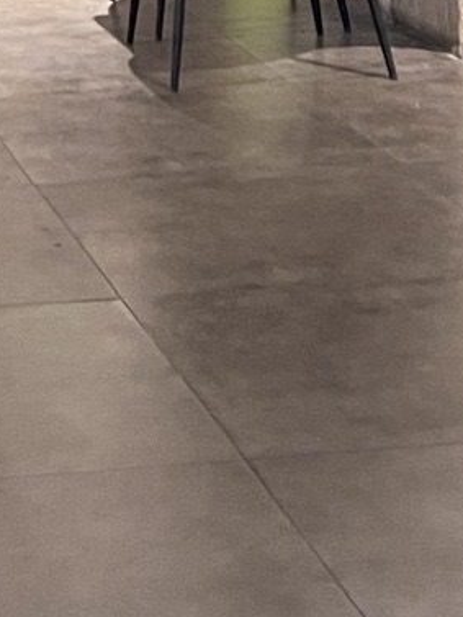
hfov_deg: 10.6
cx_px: -92
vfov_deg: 12.2
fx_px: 2460
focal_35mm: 138
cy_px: -732
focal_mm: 5.7
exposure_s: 1/50
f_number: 1.5
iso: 400
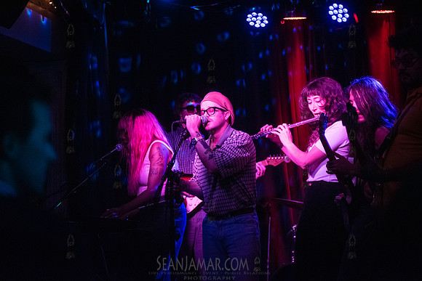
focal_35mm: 80
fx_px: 938
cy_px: 140
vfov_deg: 17.1
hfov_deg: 25.4
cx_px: 211
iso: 8000
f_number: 2.8
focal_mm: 80
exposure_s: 1/200
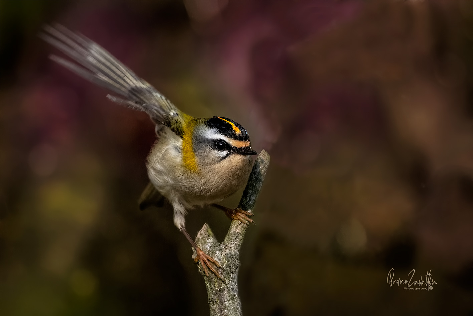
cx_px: 236
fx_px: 6570
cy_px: 158
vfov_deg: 2.8
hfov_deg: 4.1
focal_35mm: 500
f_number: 5.6
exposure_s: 1/1250
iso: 1000
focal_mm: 500
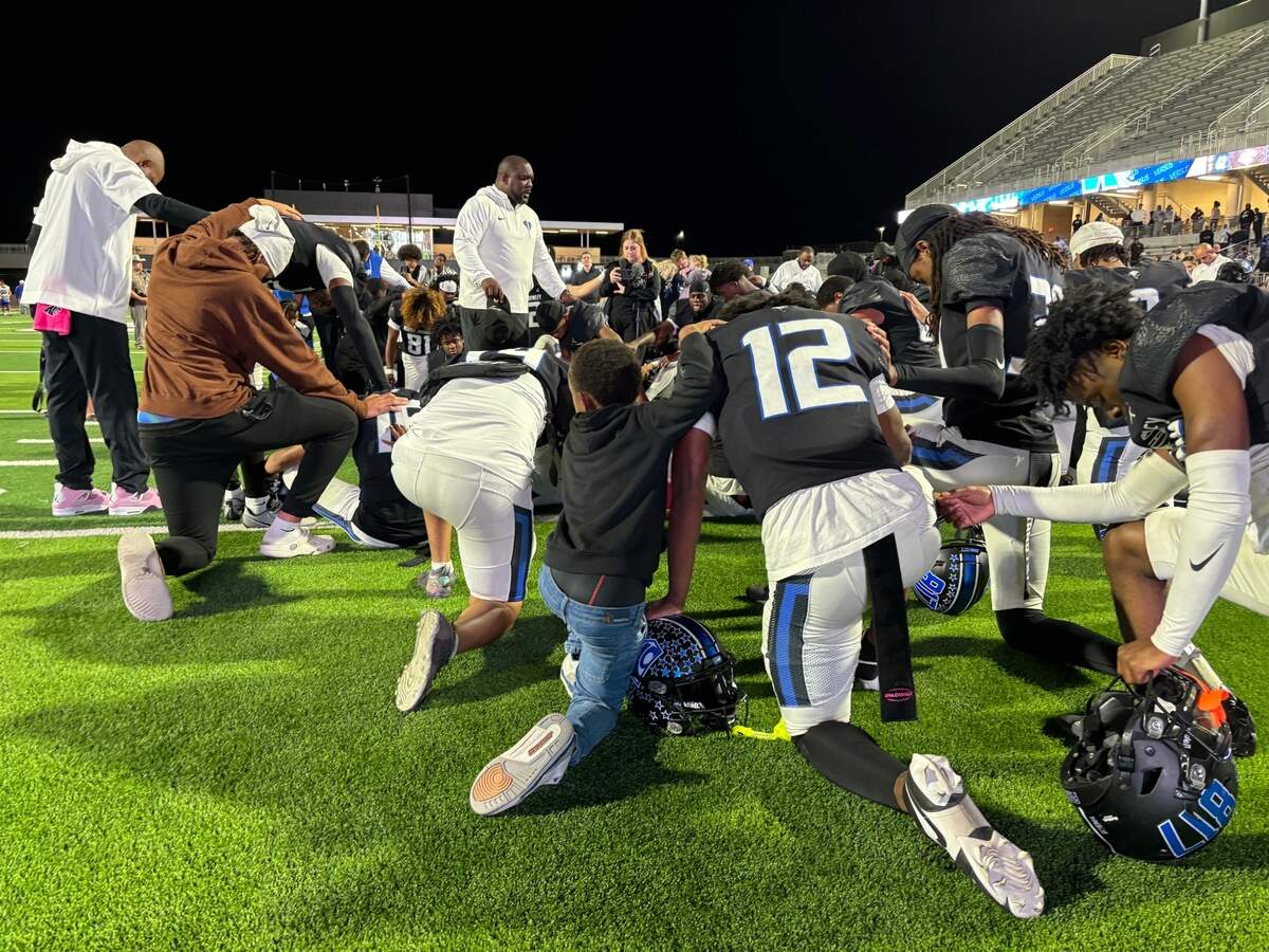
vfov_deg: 53.1
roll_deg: -1.5
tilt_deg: -10.7
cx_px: 634
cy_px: 476
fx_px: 953
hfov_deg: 67.3
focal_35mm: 26
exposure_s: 1/60
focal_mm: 5.96
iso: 200
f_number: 1.6
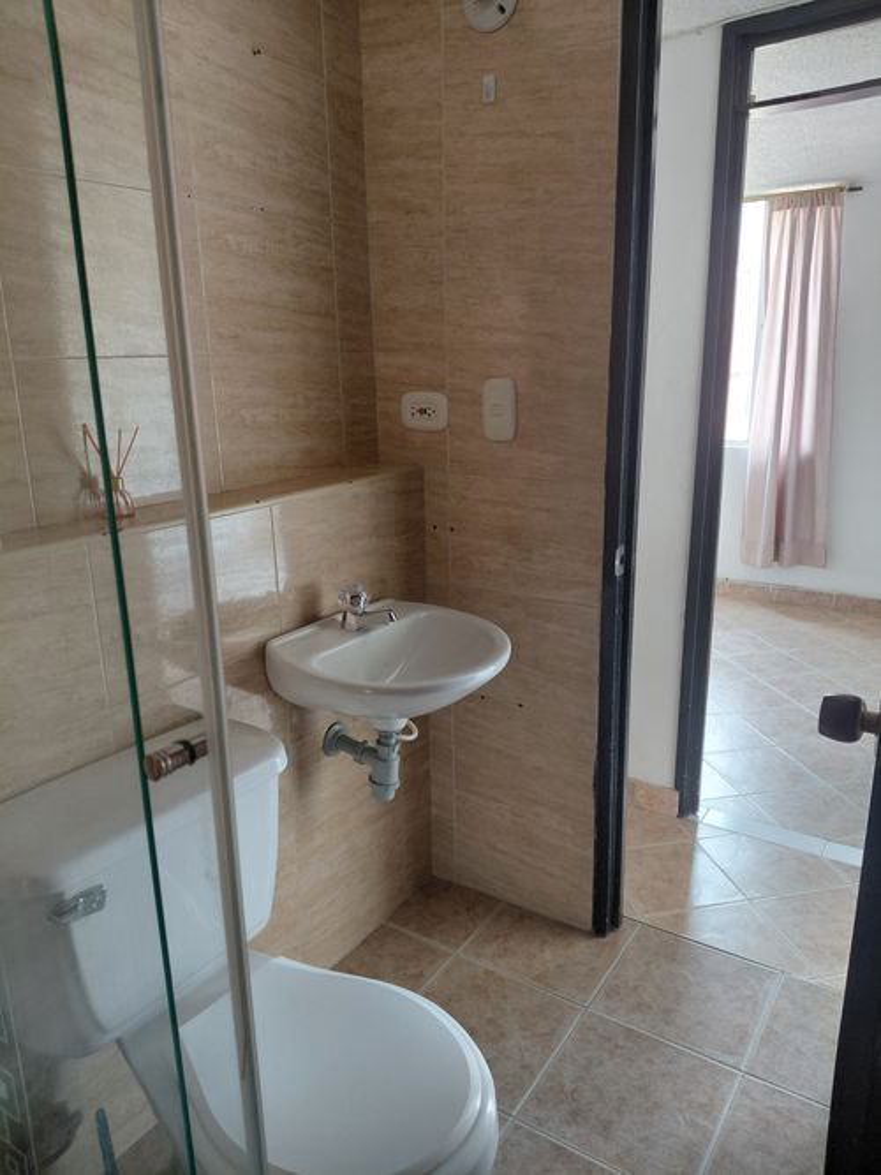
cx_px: 440
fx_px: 849
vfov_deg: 69.4
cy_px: 588
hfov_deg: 54.9
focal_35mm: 25
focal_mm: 4.69
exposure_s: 1/120
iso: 250
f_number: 1.8
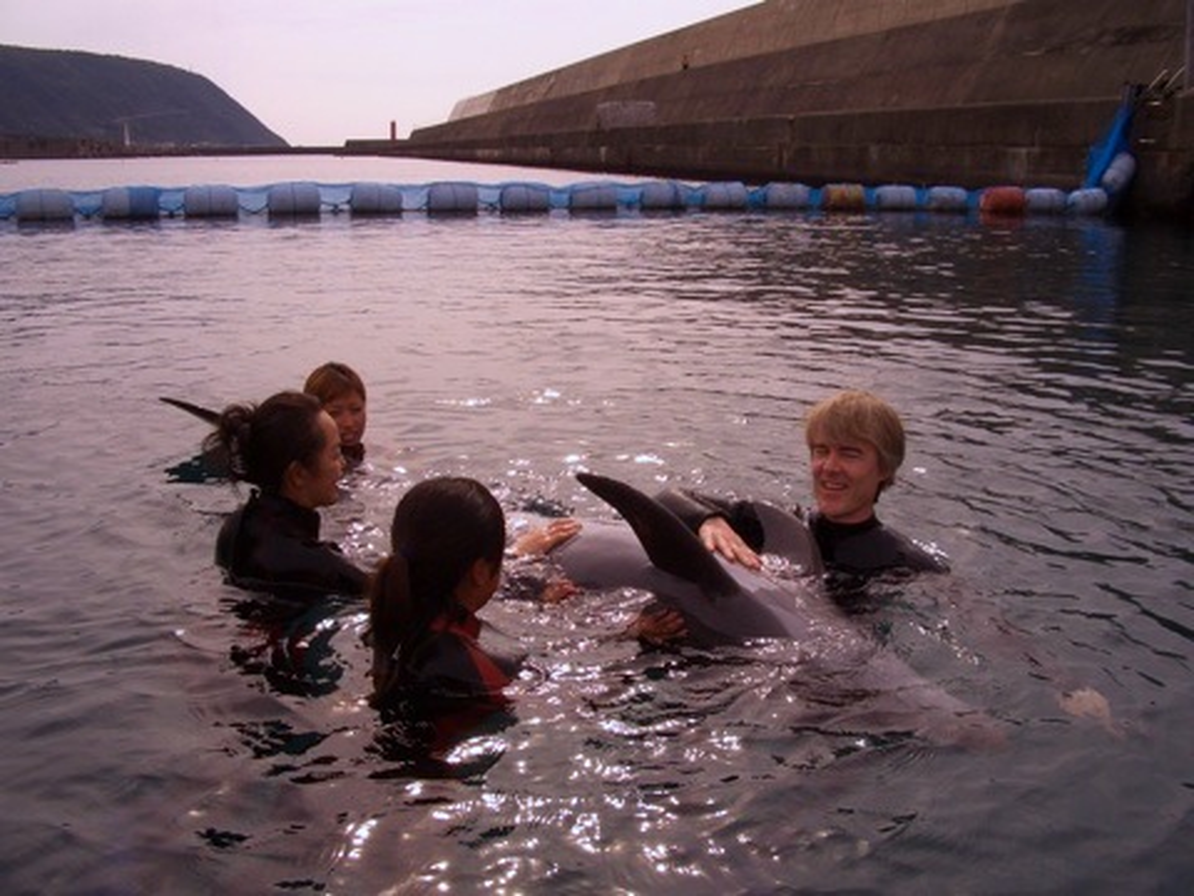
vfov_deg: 40.7
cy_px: 448
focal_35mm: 35
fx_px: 1207
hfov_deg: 52.6
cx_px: 597
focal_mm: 5.8
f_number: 4.3
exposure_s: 1/800
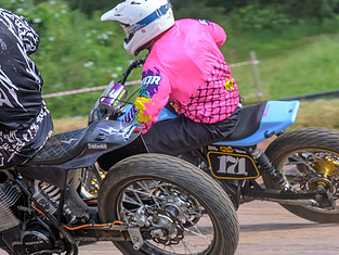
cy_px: 84
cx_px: 82
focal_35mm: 348
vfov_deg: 4.3
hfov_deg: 5.7
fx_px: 3409
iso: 280
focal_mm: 115
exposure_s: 1/400
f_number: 7.1
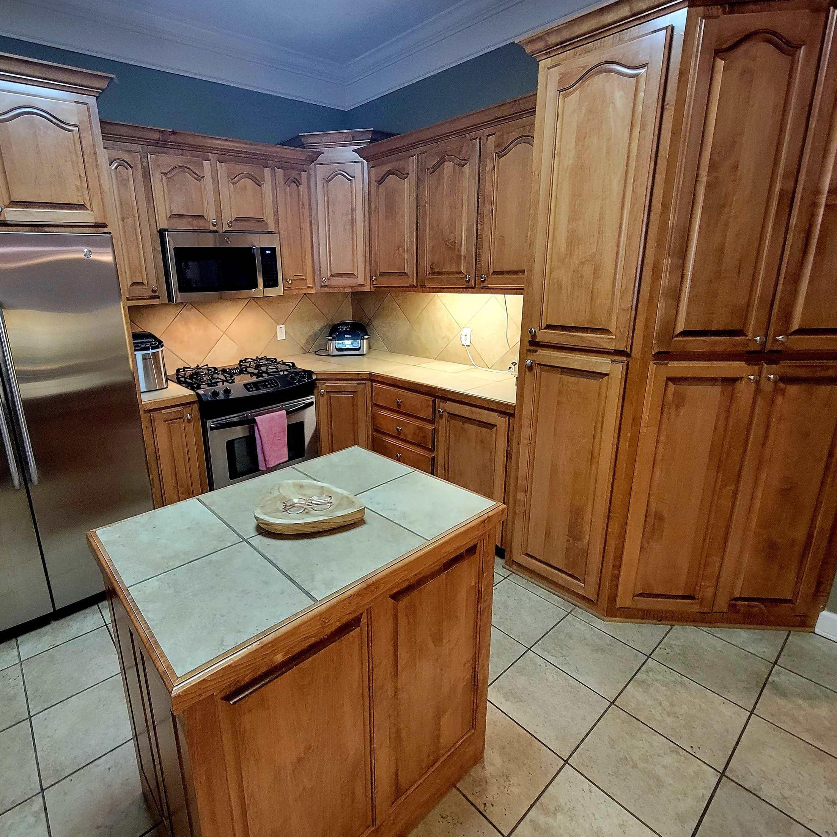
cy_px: 402
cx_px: 355
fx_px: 438
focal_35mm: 16
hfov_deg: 86.8
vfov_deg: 87.4
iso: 500
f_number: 2.2
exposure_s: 1/30
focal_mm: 2.2
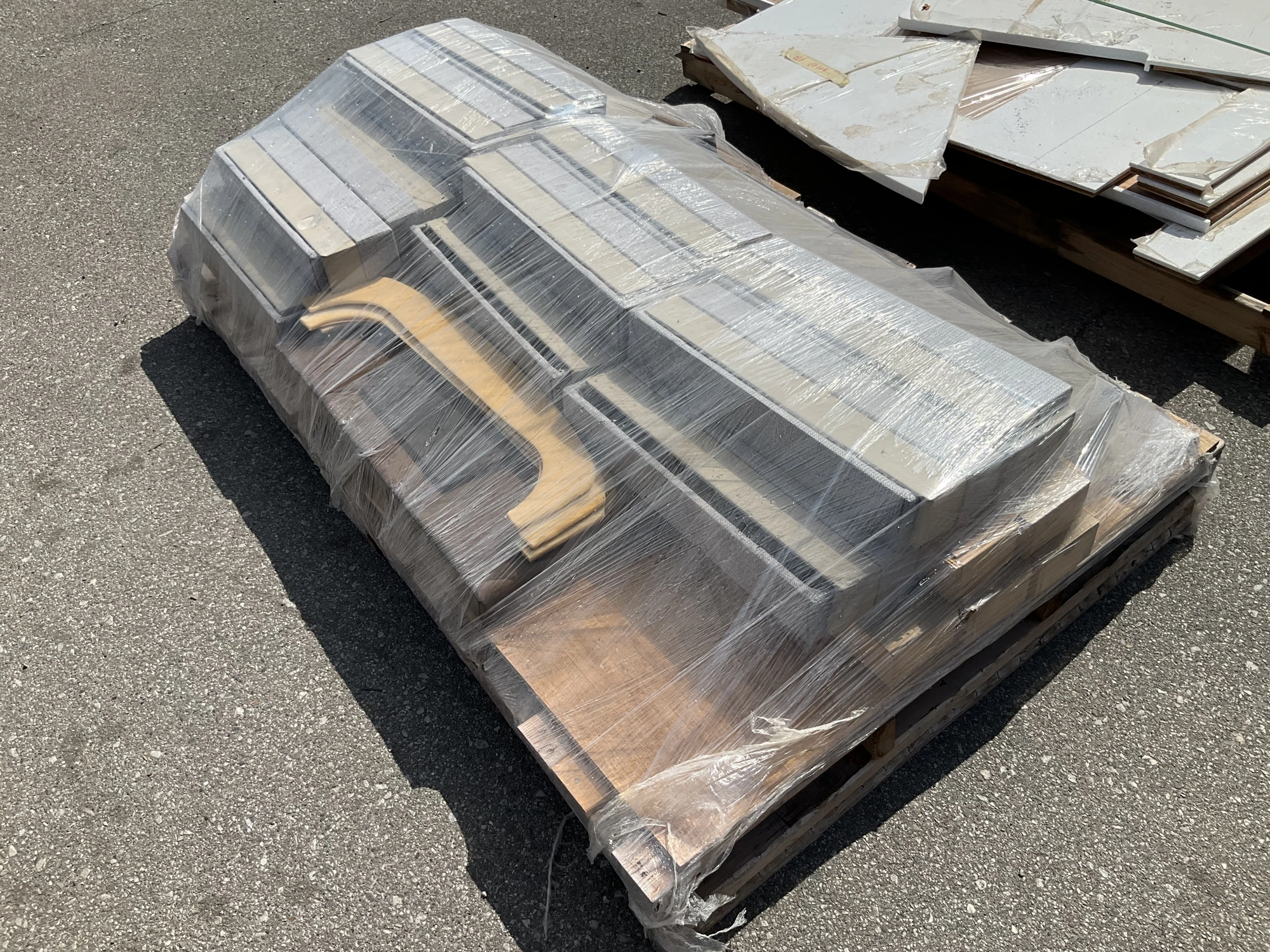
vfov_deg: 48.2
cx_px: 635
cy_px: 476
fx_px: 1064
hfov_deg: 61.7
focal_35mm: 29
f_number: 1.8
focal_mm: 3
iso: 25
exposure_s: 1/4065
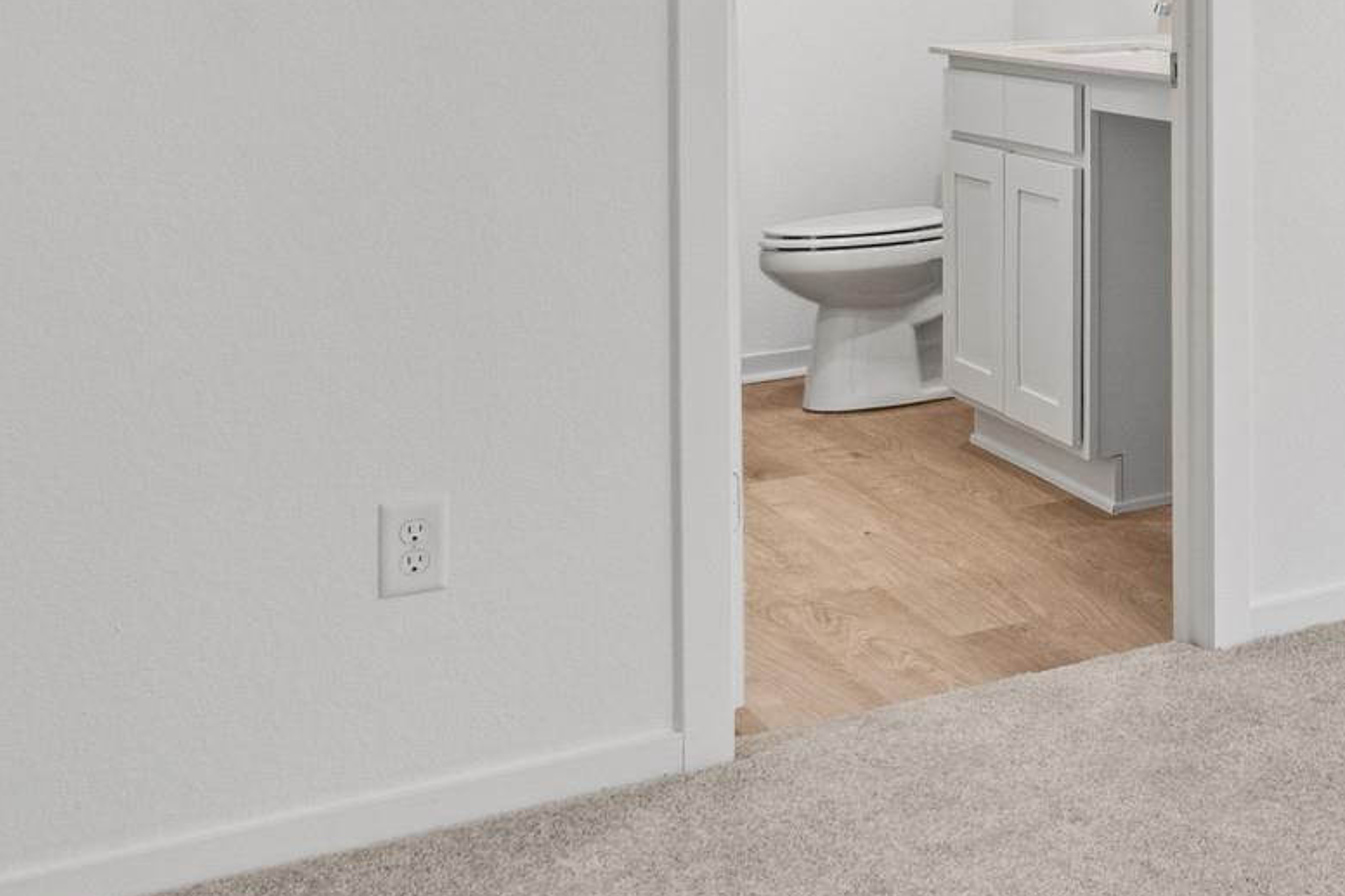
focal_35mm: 58
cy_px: -76
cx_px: 1707
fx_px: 2166
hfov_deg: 28.7
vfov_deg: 22.2
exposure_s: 1/4
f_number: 9
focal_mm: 12
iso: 250
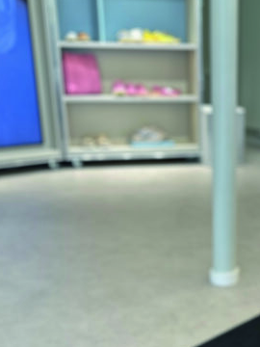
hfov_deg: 23.4
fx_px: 601
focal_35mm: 60
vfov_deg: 31.3
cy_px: 284
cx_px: 259
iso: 64
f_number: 1.78
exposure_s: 1/195
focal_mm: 6.86
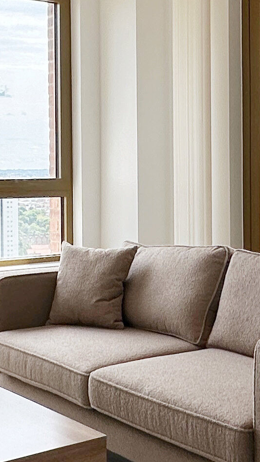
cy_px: 177
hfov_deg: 18.5
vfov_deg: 32.2
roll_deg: +0.3
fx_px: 797
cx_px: 129
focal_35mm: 65
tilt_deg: +2.0
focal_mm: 2.22
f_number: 2.2
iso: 40
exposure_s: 1/626
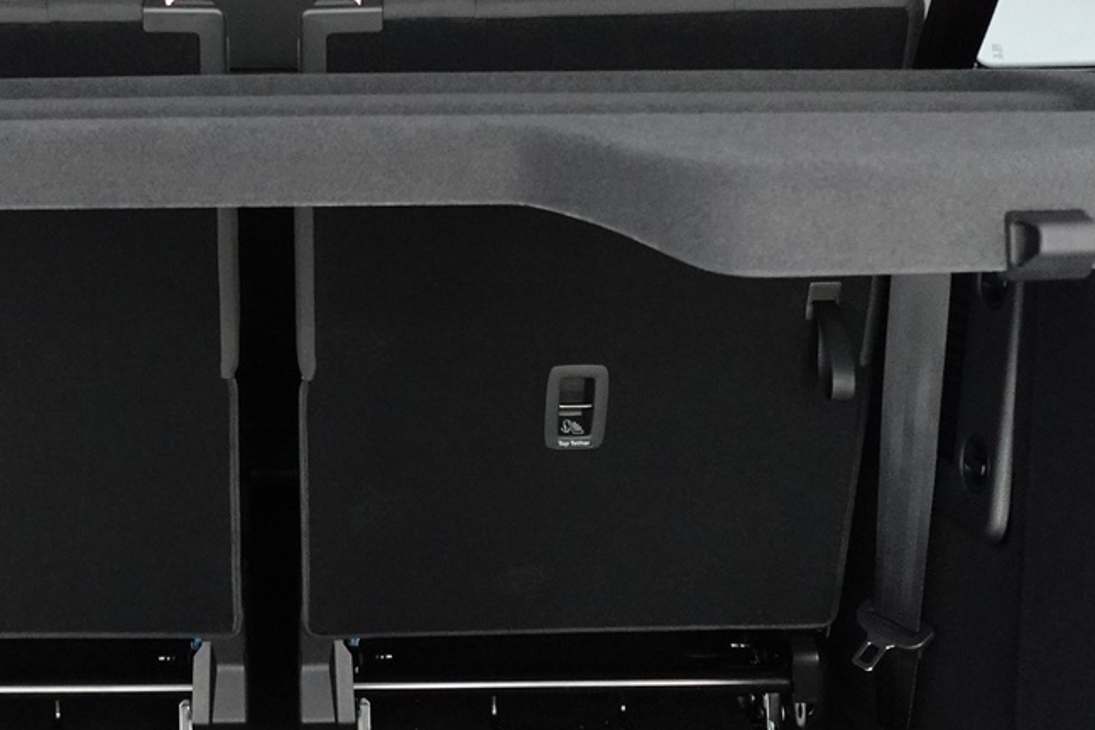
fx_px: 1521
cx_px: 279
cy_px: 259
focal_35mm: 50
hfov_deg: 38.6
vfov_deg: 26.9
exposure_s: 1/80
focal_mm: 7.6
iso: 1600
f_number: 2
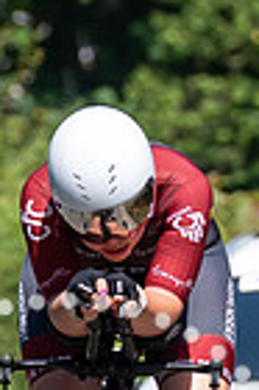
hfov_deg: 0.7
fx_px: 20932
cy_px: 436
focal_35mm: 1935
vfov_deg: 1.1
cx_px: 72
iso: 200
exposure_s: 1/1000
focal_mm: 200
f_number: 5
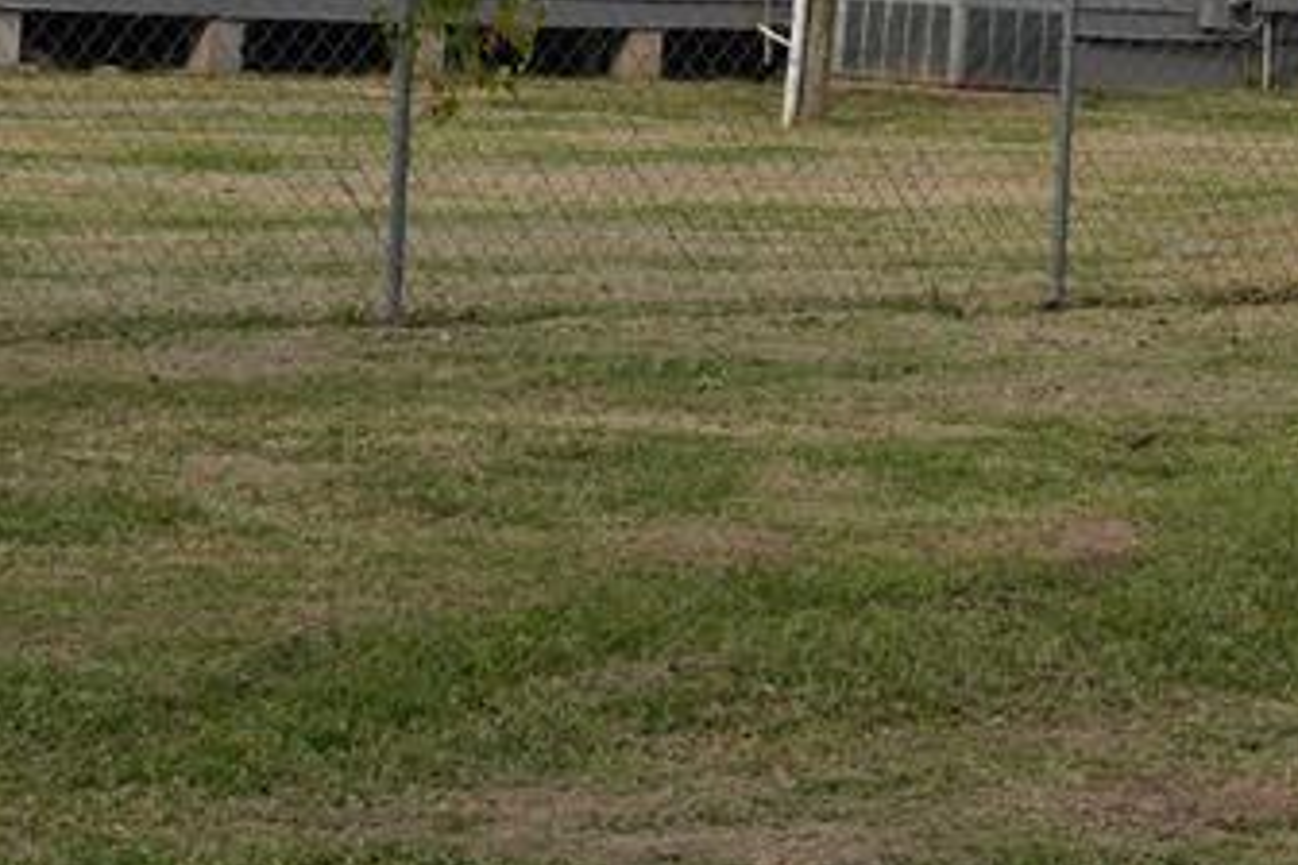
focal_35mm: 128
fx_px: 4615
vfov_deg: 10.6
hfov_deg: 15.6
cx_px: 1410
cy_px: -50
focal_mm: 28
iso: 100
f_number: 7.1
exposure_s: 1/160
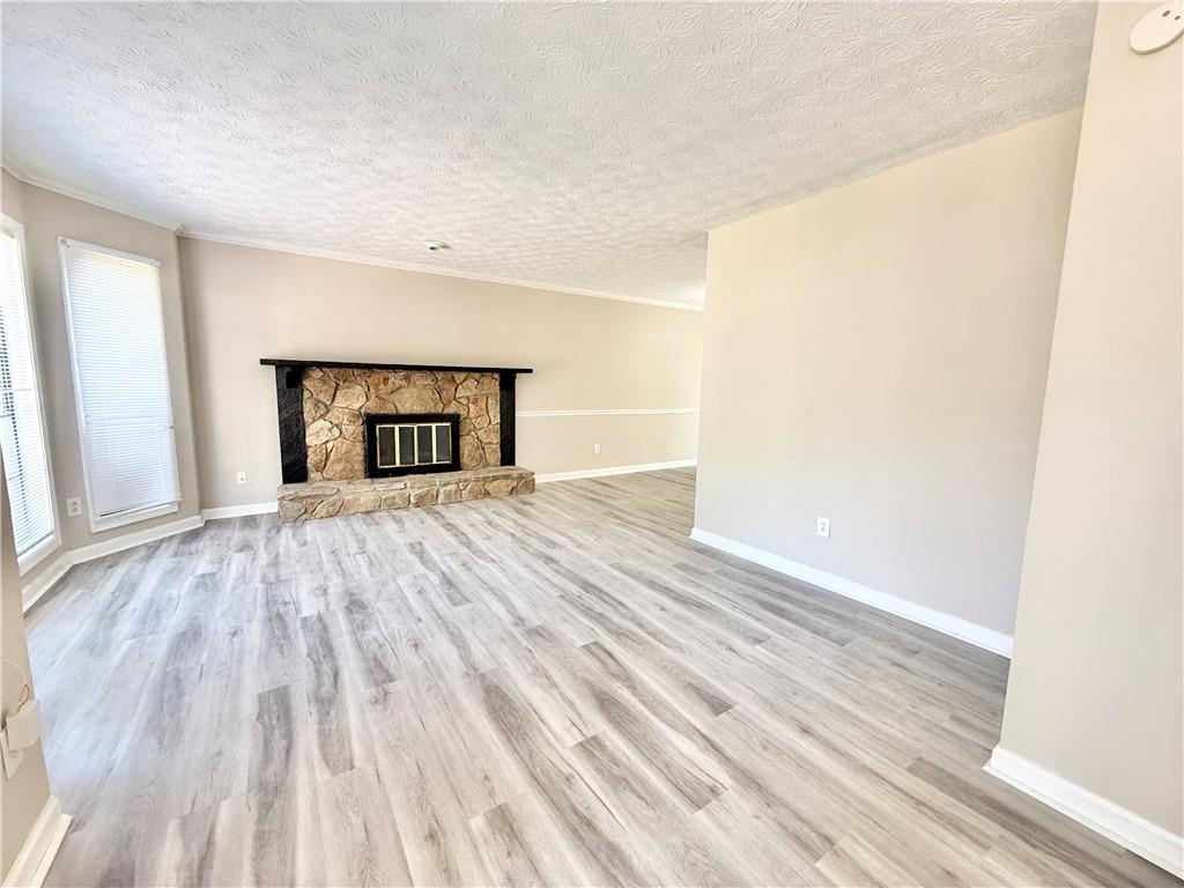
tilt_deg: -7.3
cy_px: 444
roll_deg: -1.4
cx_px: 592
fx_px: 479
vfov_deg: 85.7
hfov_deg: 102.1
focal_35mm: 14
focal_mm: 2.22
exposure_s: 1/60
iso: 200
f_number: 2.2
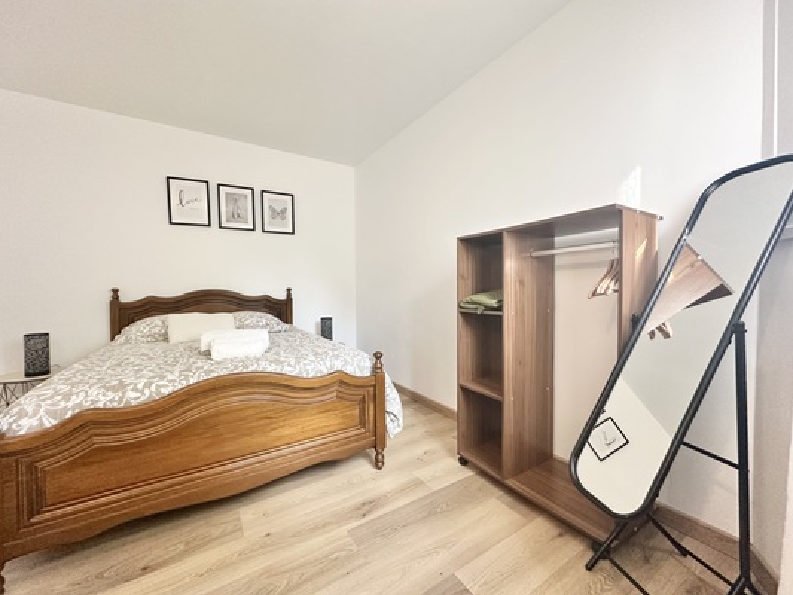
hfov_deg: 102.1
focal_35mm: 14
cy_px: 298
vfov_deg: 85.7
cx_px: 396
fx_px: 321
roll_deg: +0.1
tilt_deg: -1.0
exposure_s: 1/80
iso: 320
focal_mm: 2.22
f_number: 2.2
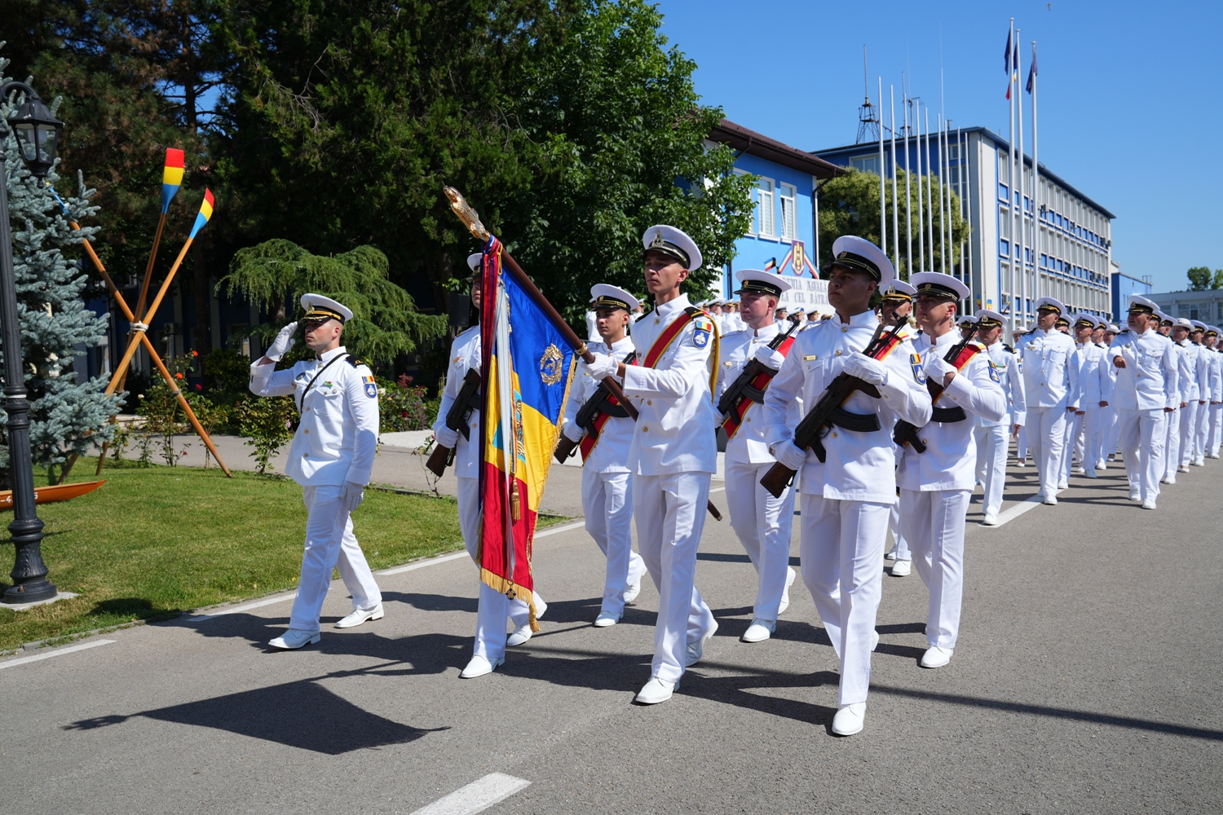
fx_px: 1019
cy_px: 408
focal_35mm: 30
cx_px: 612
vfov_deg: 43.6
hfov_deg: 61.9
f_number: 6.3
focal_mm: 30
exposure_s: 1/800
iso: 160
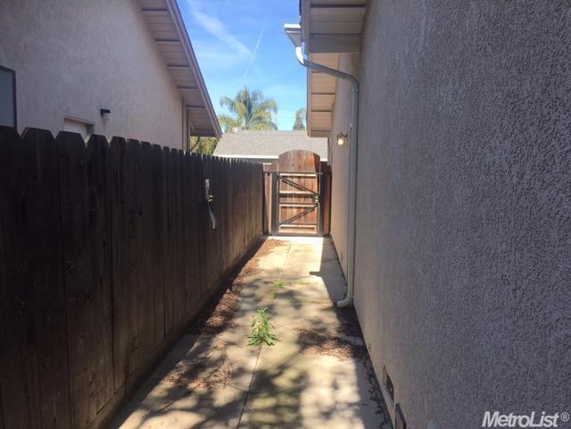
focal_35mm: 29
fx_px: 478
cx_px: 286
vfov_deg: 48.2
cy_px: 214
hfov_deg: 61.7
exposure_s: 1/601
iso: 25
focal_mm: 4.15
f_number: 2.2
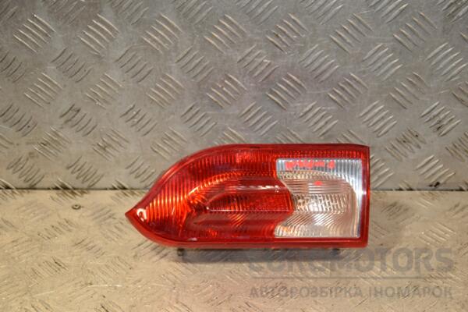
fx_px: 1014
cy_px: 156
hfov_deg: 26.0
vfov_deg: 17.5
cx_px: 234
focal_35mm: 78
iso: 800
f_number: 5
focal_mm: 52
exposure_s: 1/200
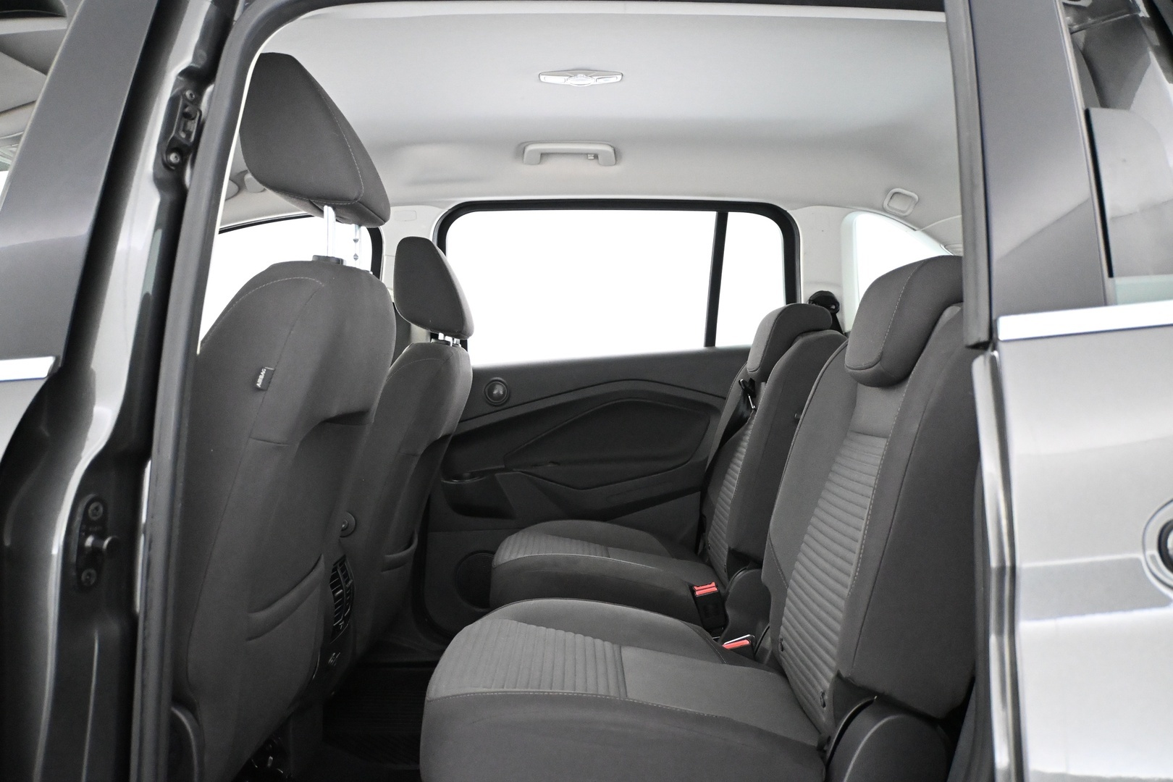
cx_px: 586
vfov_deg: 44.6
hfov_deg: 63.2
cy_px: 391
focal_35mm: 29
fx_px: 953
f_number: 3.8
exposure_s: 1/60
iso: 6400
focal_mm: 19.5
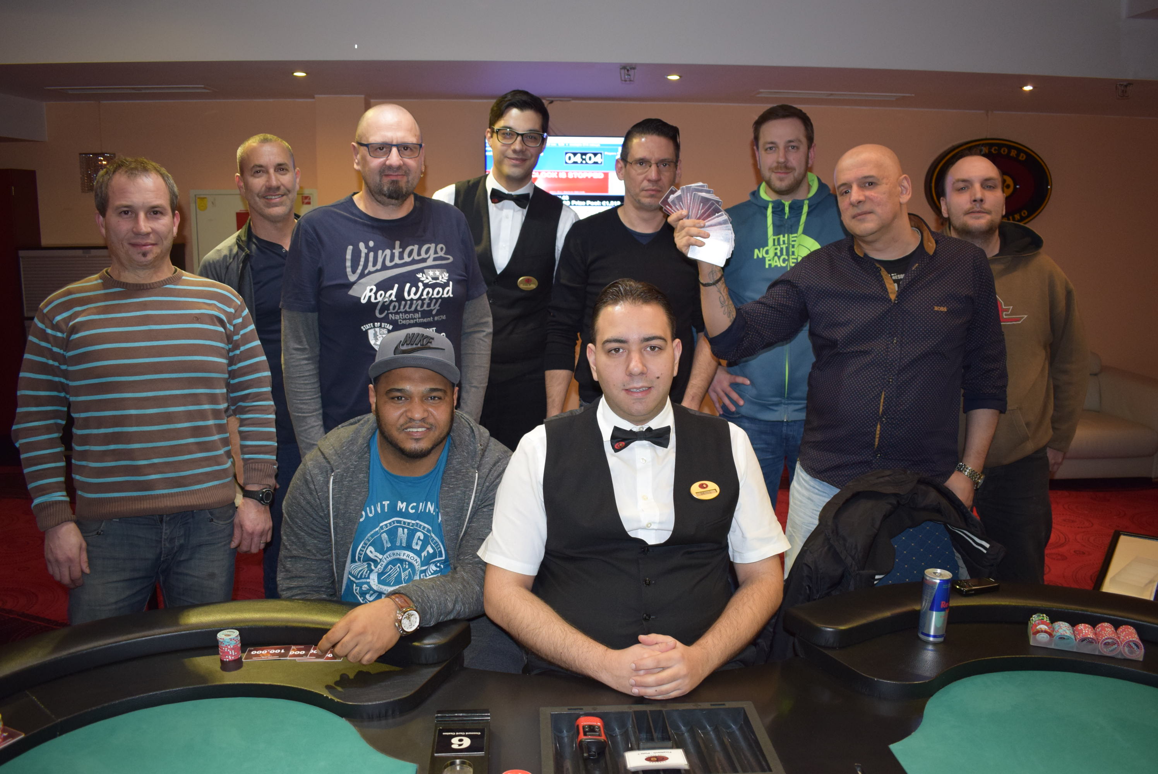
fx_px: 966
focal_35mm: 30
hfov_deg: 61.9
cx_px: 579
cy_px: 387
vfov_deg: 43.7
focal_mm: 20
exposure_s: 1/30
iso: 1250
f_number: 3.5
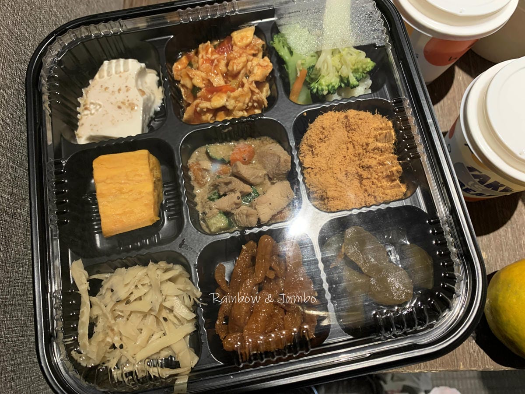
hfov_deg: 67.3
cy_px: 197
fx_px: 394
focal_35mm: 26
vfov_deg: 53.1
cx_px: 262
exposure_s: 1/40
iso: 250
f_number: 1.8
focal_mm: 4.25
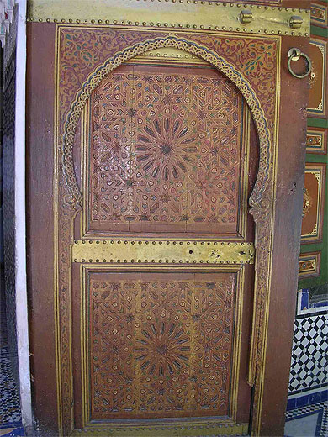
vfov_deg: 49.0
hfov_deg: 37.7
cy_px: 218
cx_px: 164
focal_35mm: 38
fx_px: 480
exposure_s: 1/30
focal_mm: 5.8
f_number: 2.8
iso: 100
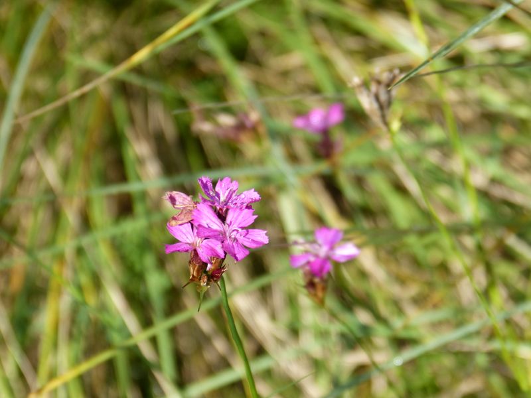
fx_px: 3528
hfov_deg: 8.6
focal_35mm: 230
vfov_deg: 6.5
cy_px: 199
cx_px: 266
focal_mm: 41.4
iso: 100
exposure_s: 1/320
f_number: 4
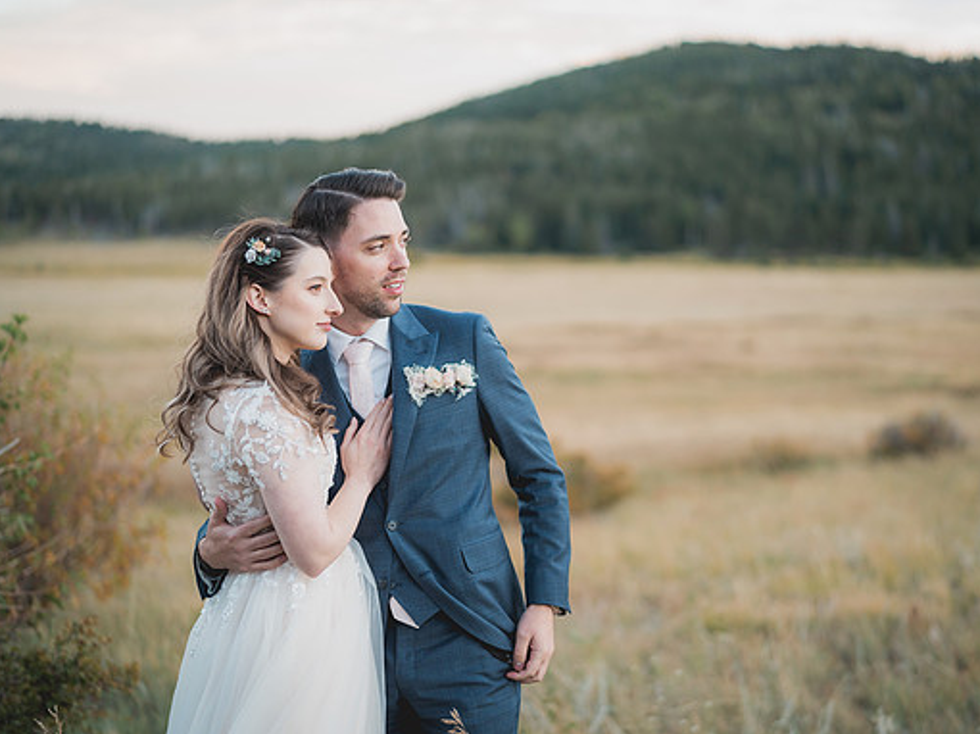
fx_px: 1585
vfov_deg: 26.1
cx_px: 532
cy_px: 370
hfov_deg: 34.3
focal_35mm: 56
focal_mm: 50
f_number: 1.4
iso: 400
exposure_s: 1/320
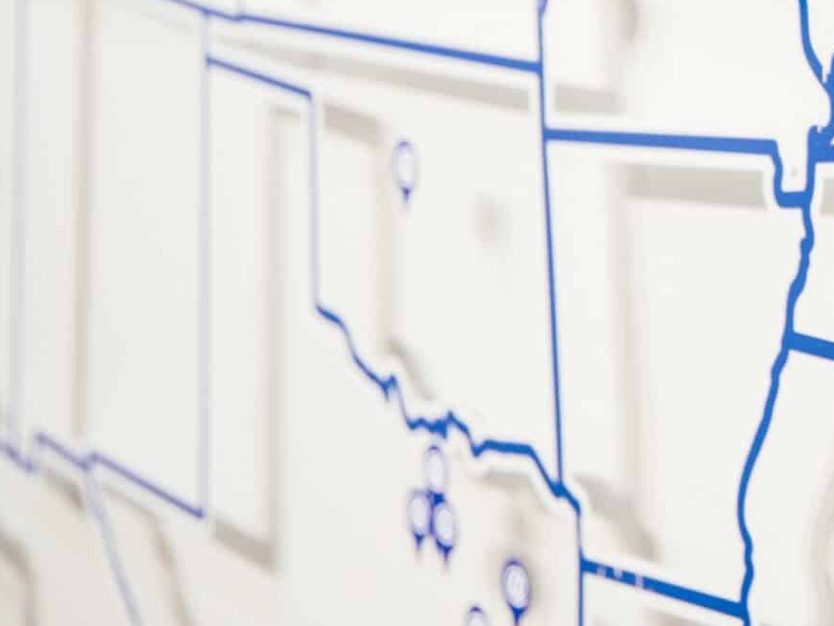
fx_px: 3927
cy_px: -20
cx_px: 1183
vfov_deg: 9.0
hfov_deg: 11.7
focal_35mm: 163
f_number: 2.8
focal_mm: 58
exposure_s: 1/160
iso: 500
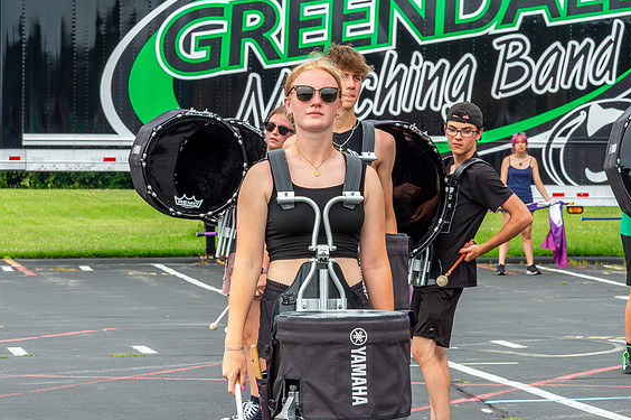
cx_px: 324
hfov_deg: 10.9
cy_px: 193
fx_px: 3310
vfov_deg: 7.3
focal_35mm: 189
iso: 1250
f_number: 13
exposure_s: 1/320
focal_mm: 120
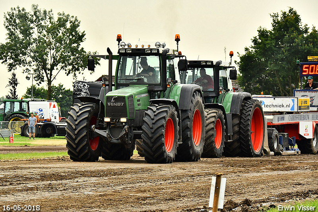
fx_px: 1921
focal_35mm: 218
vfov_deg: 6.3
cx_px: 159
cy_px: 106
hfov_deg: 9.5
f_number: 9
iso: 500
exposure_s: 1/250
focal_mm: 145
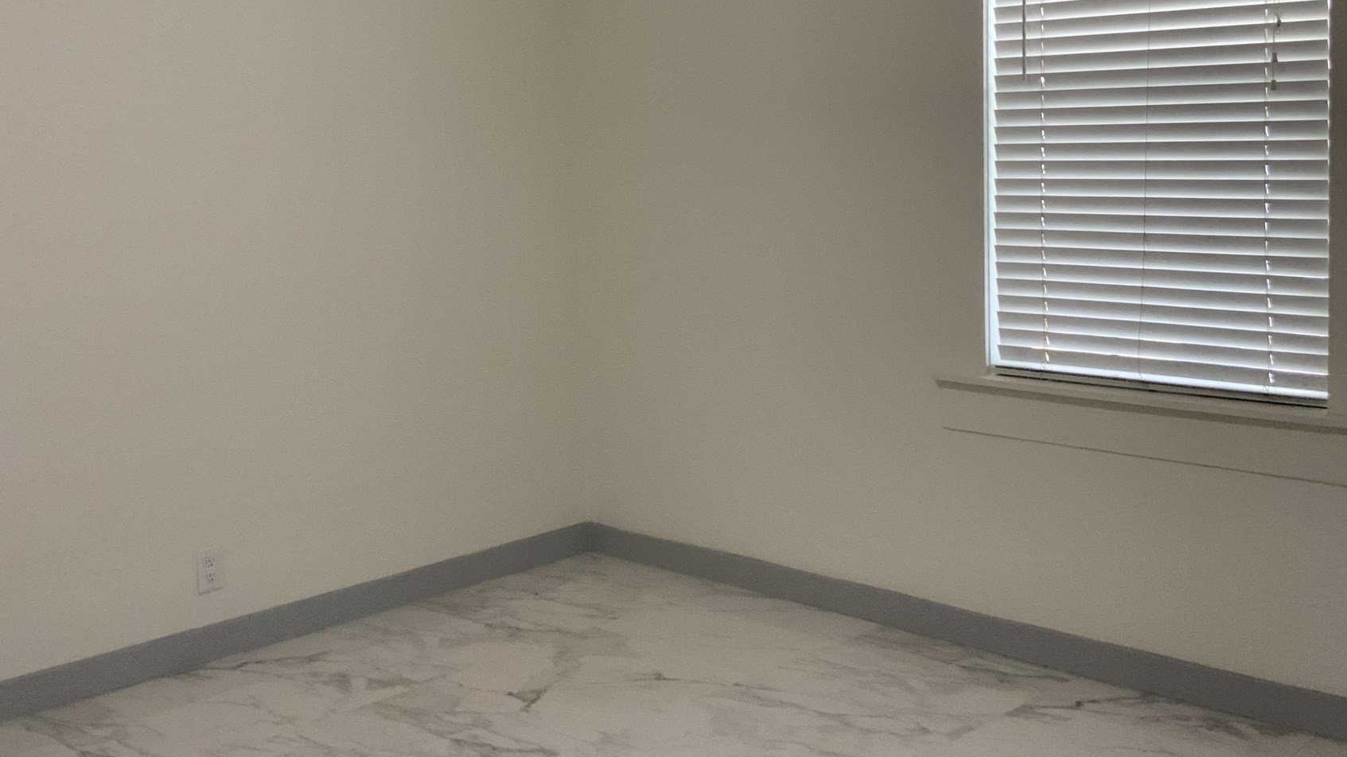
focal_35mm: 43
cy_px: 219
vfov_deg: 27.4
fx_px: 1536
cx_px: 662
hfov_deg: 47.4
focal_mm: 3
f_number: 1.8
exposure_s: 1/60
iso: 64
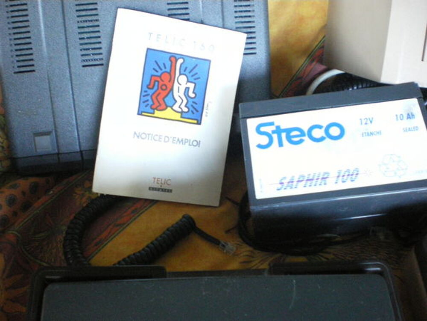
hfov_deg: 51.4
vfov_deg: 39.7
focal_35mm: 36
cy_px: 160
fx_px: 444
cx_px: 214
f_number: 3.1
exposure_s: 1/40
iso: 800
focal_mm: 6.3
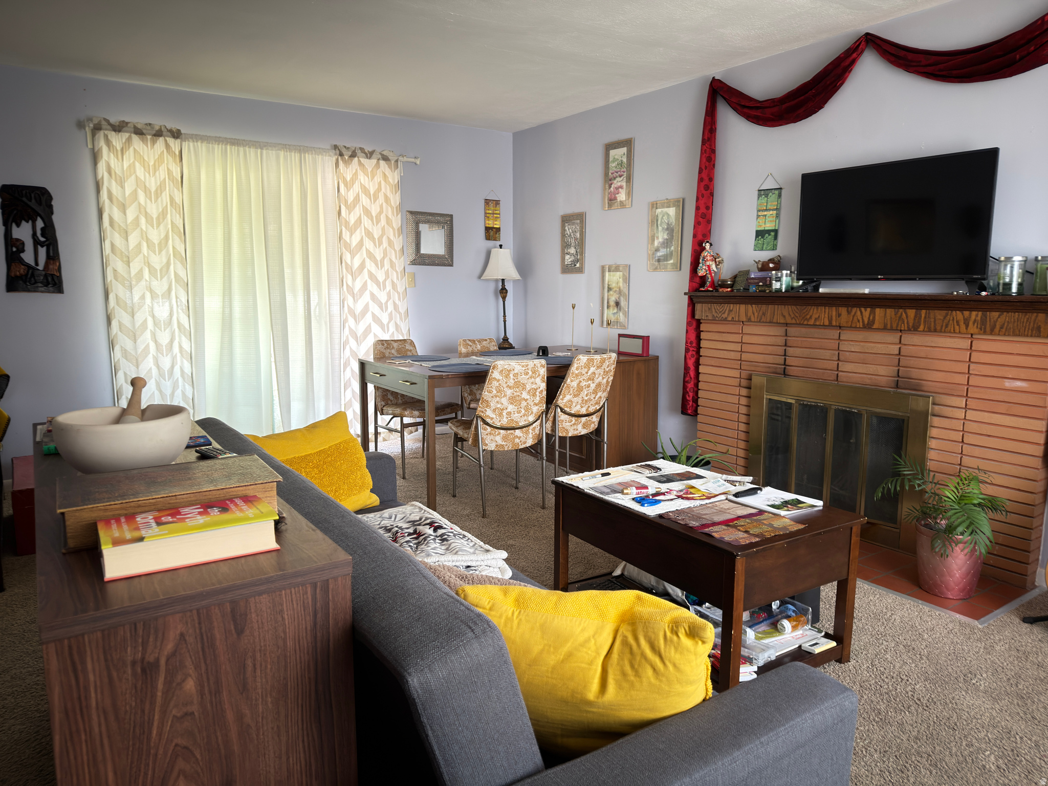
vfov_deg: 56.8
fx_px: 727
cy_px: 393
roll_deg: -0.4
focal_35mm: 24
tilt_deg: -8.7
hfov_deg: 71.6
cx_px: 524
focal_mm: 6.76
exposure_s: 1/51
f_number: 1.78
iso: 250
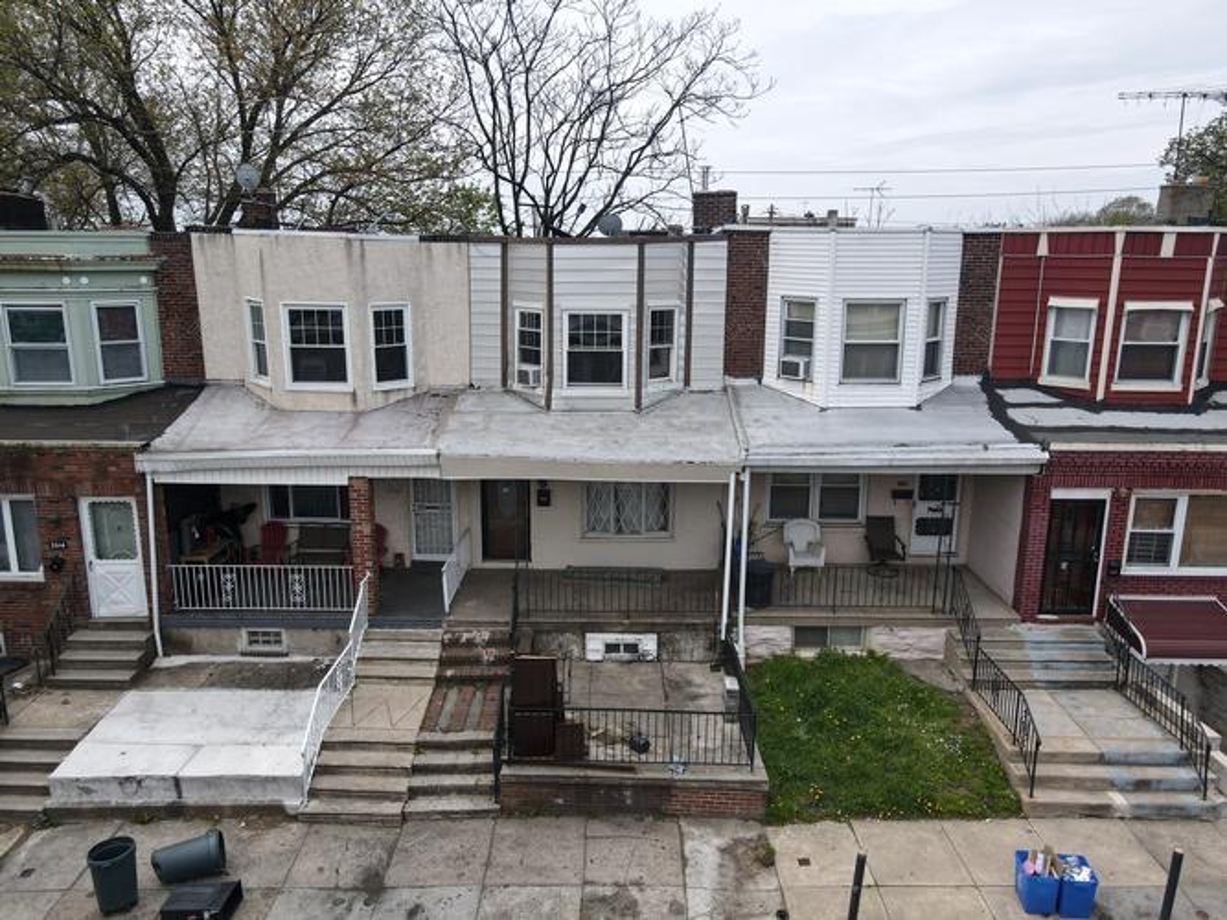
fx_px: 851
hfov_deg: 71.6
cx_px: 614
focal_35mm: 24
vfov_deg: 56.8
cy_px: 460
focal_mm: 4.5
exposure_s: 1/500
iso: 100
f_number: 2.8
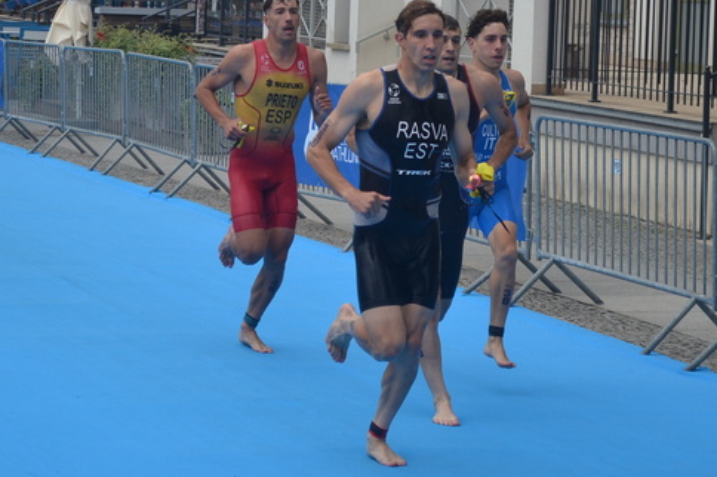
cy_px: 76
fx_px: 2903
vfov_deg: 9.4
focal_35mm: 146
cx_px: 344
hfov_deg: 14.1
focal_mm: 55
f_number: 5.6
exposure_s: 1/1250
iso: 400
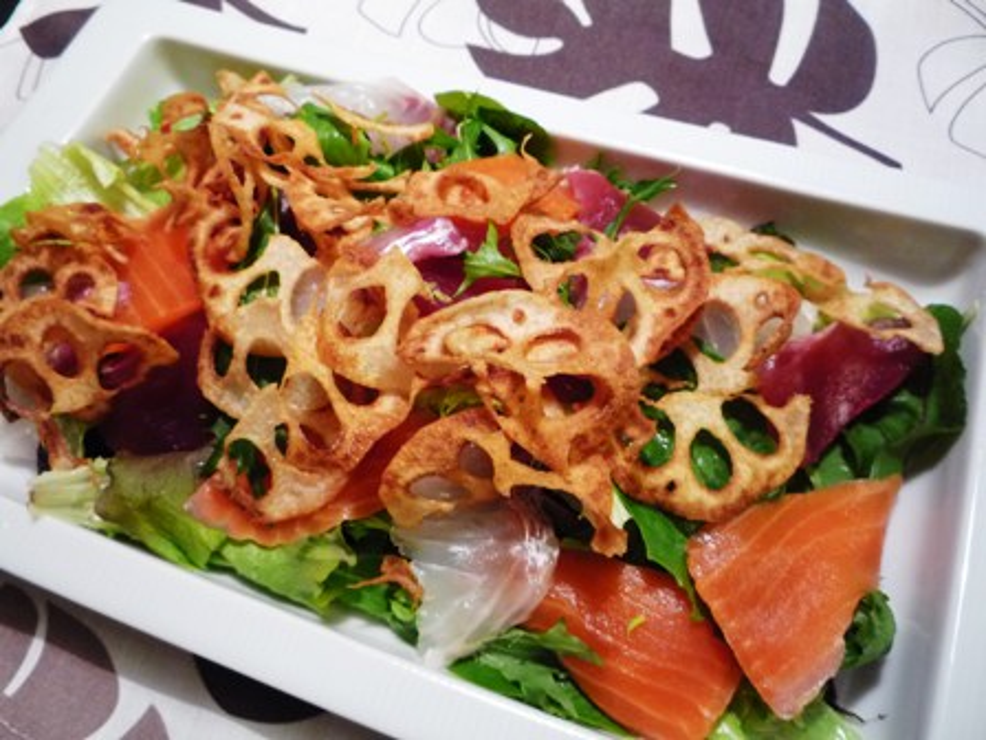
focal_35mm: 30
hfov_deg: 60.0
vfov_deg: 46.8
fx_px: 855
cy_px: 370
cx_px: 493
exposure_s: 1/15
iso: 400
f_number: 3.3
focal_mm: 5.2
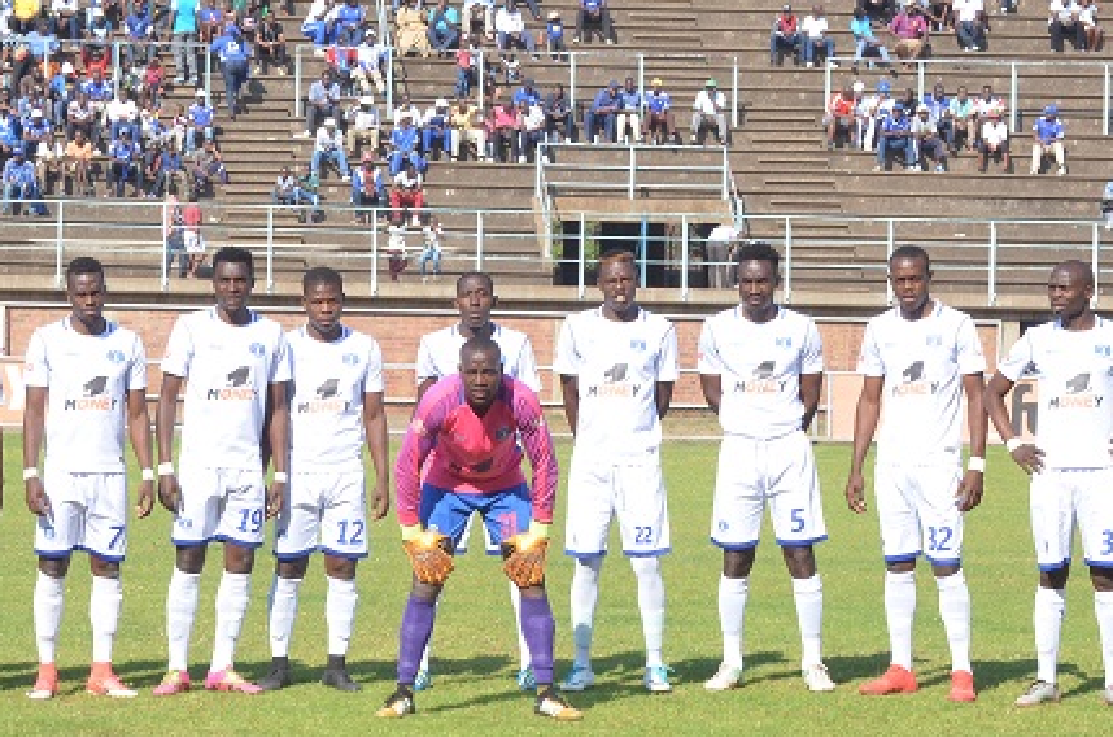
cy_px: 476
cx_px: 407
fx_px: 4967
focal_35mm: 161
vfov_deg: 8.5
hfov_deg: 12.8
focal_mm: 72
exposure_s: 1/320
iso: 1250
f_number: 18
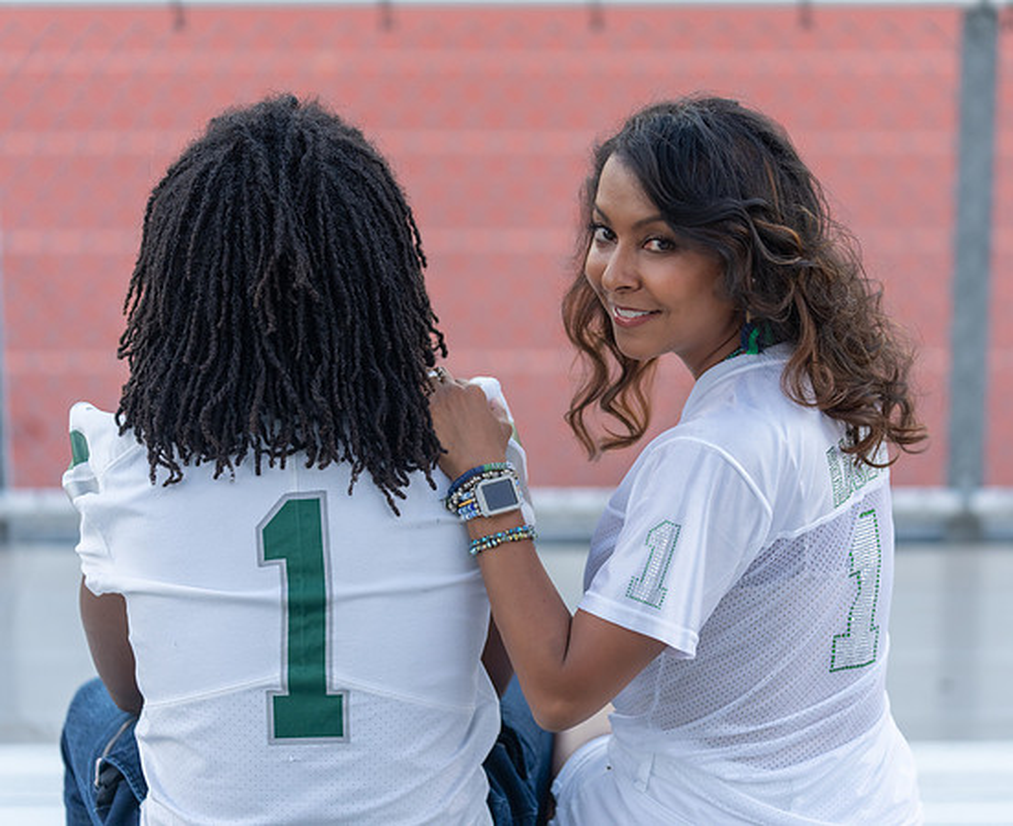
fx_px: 3636
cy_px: 411
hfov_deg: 15.8
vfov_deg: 13.0
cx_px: 621
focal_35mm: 120
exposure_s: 1/320
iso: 640
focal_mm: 104
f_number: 2.8
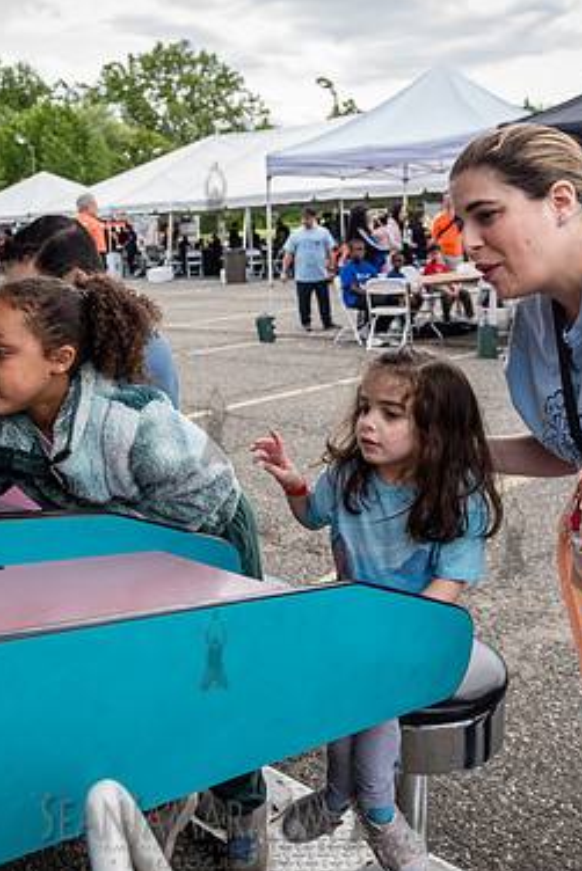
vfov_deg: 51.9
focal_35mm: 37
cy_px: 425
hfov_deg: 35.7
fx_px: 896
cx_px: 213
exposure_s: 1/1000
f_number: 4
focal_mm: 24
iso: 400
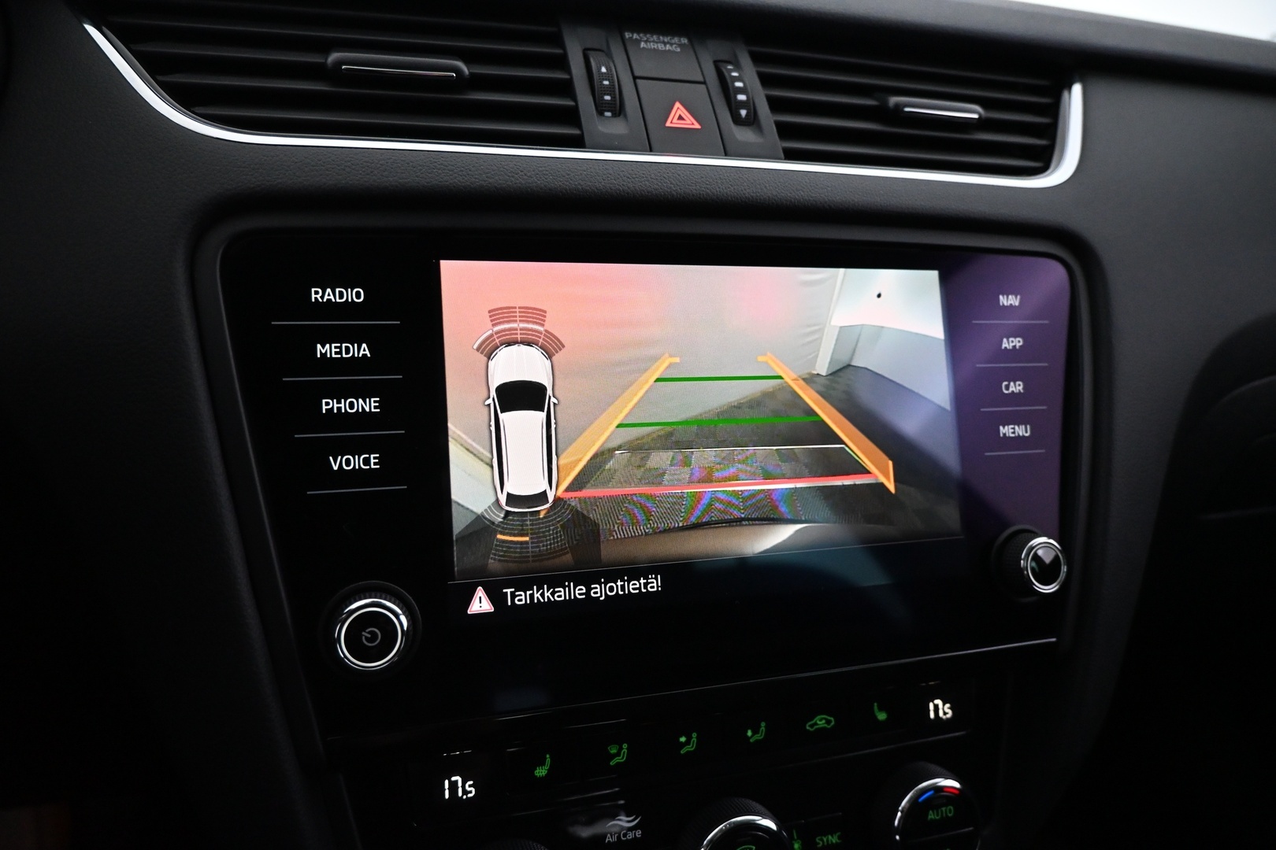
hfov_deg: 73.7
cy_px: 425
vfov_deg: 53.1
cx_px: 638
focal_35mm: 24
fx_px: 851
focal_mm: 16
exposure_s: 1/60
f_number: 3.5
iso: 3200
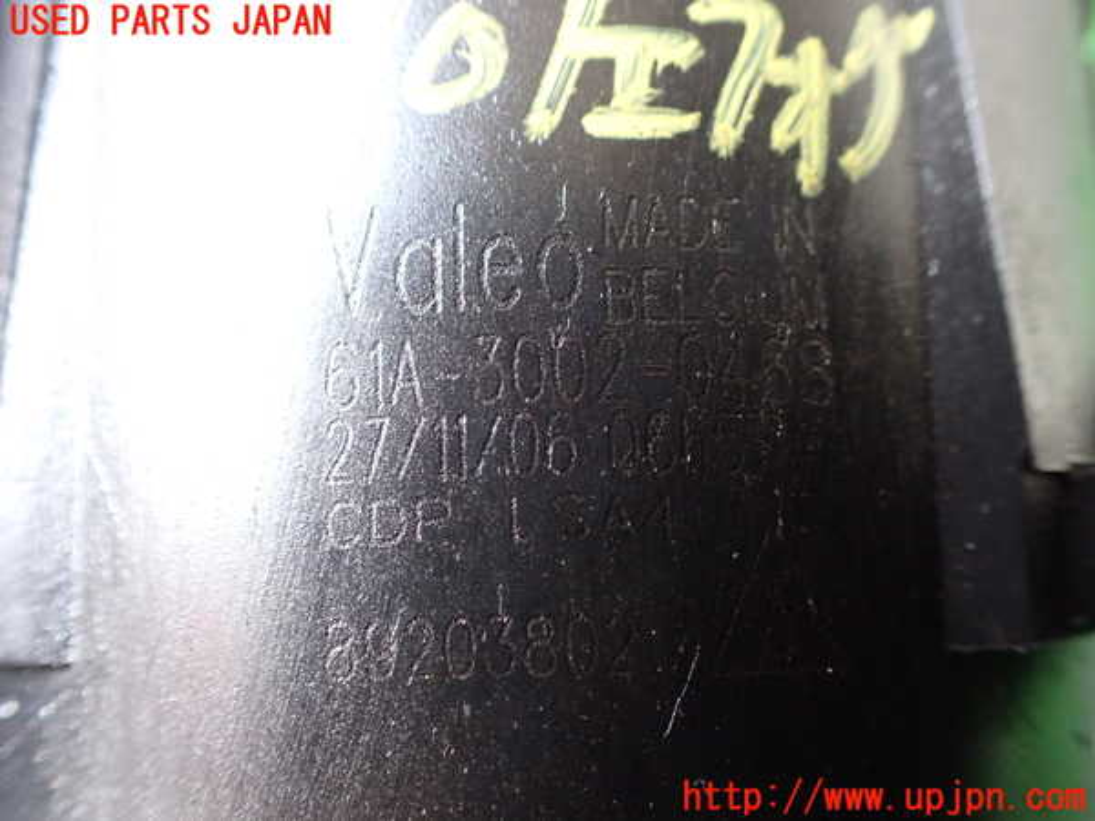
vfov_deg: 46.8
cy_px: 410
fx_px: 949
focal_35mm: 30
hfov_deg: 60.0
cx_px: 548
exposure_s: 1/125
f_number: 2.3
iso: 640
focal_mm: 5.4
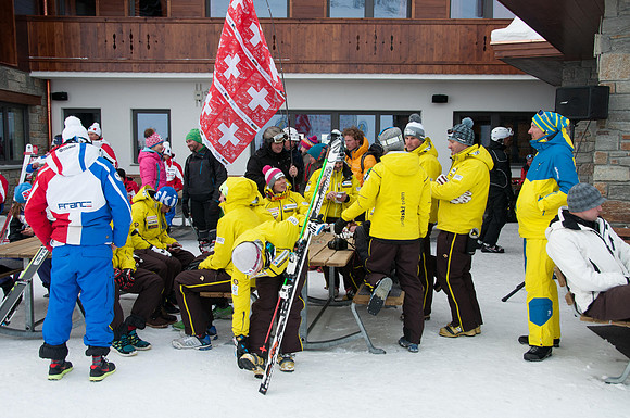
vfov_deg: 34.1
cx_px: 315
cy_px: 209
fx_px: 682
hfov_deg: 49.6
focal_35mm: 39
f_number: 8
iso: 320
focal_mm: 26
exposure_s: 1/250
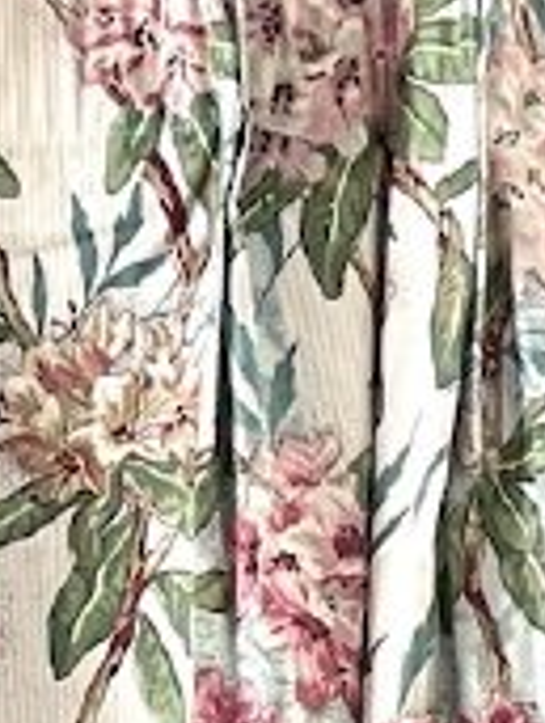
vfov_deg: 8.4
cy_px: 2499
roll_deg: +1.0
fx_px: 3660
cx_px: 773
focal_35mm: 175
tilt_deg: -10.2
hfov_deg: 8.4
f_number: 1.6
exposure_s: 1/60
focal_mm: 5.1
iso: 160
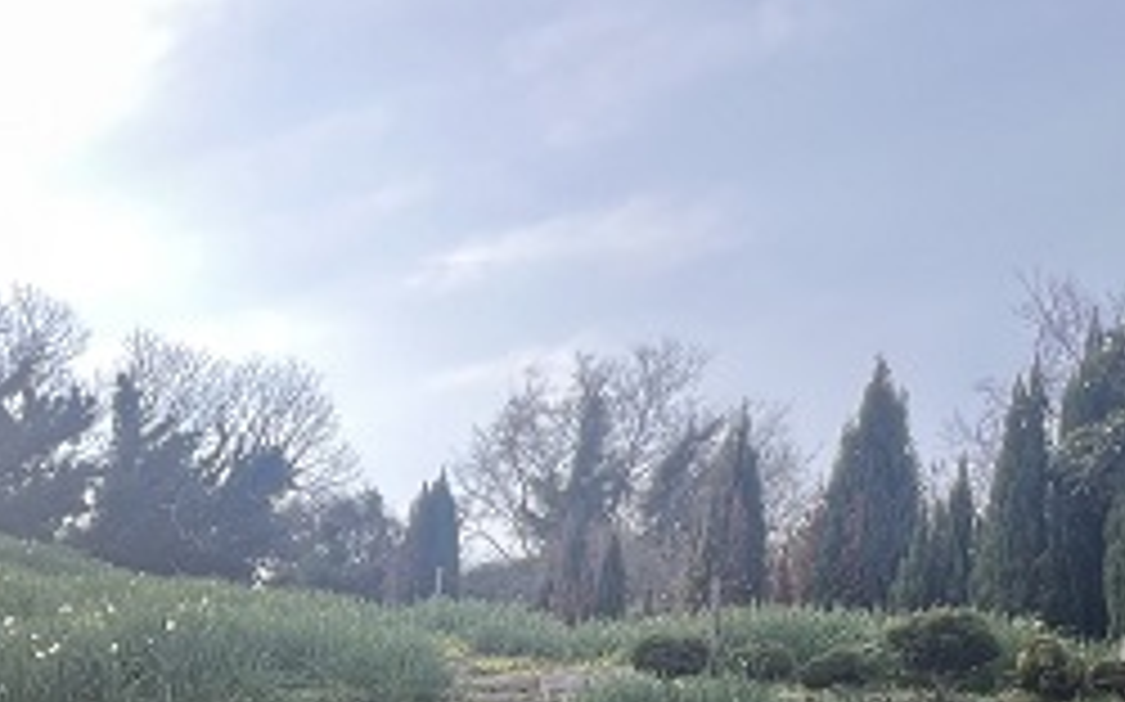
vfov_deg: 22.8
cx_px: -16
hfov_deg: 38.9
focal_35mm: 45
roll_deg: -1.8
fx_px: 1379
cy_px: 1078
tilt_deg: -2.4
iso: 32
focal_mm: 1.57
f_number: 1.8
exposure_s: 1/504
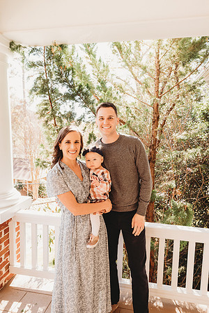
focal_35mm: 24
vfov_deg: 73.7
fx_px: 209
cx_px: 104
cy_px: 156
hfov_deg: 53.1
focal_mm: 24
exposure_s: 1/200
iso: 400
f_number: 4.5
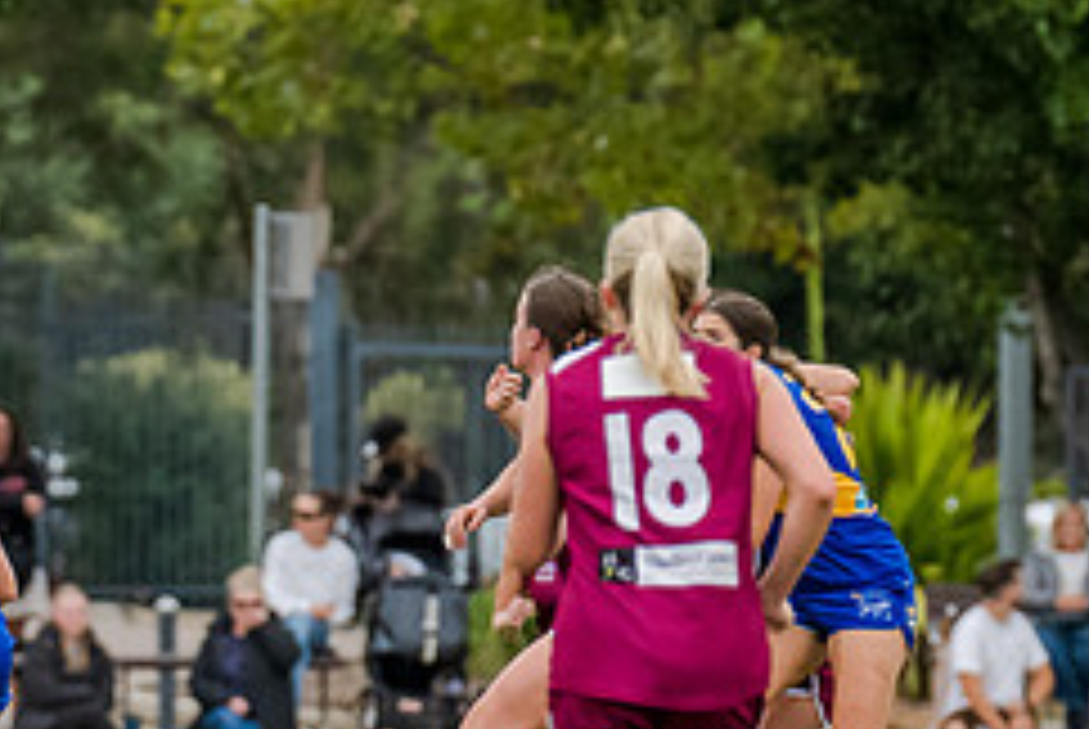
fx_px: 31225
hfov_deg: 2.0
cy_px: 696
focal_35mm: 1031
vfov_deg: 1.3
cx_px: -515
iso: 1250
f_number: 5
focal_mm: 250
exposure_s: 1/2000
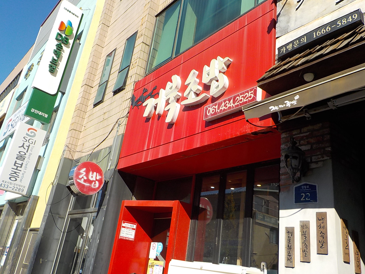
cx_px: 182
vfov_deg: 46.8
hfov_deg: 60.0
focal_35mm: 30
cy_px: 137
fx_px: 316
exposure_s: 1/1250
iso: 125
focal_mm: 4.1
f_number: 3.3
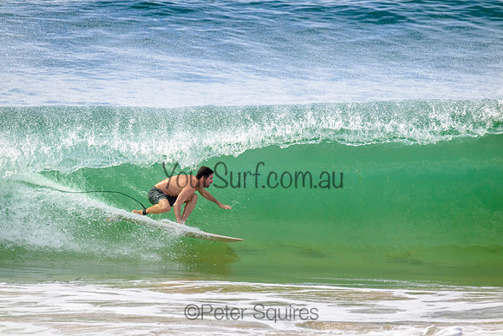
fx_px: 8385
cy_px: 168
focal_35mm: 600
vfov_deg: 2.3
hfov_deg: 3.4
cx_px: 252
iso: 1250
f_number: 11
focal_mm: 600
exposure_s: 1/2000
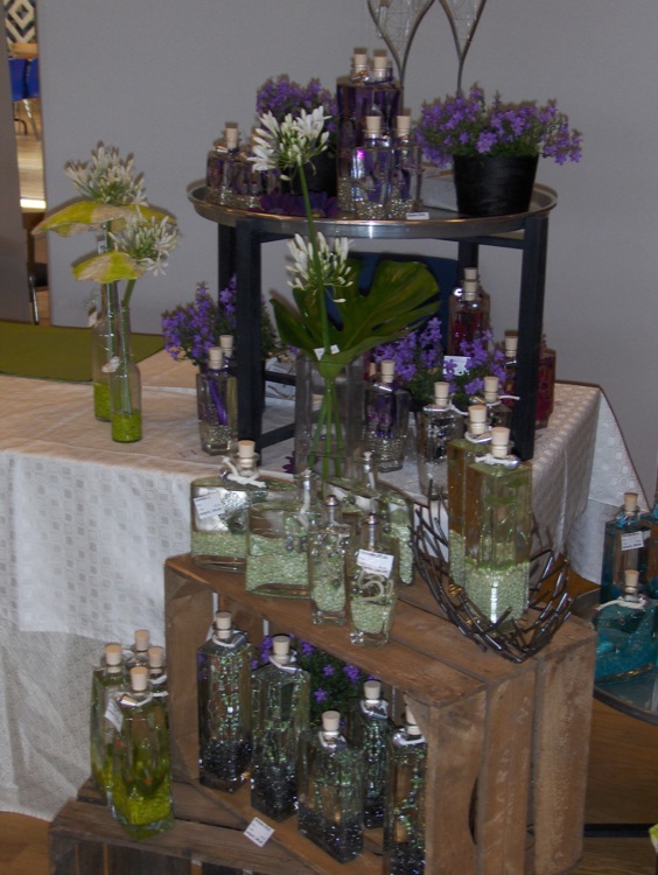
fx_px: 1493
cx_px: 329
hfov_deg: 24.9
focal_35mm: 59
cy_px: 438
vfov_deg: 32.7
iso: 100
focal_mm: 9.47
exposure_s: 1/60
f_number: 3.8
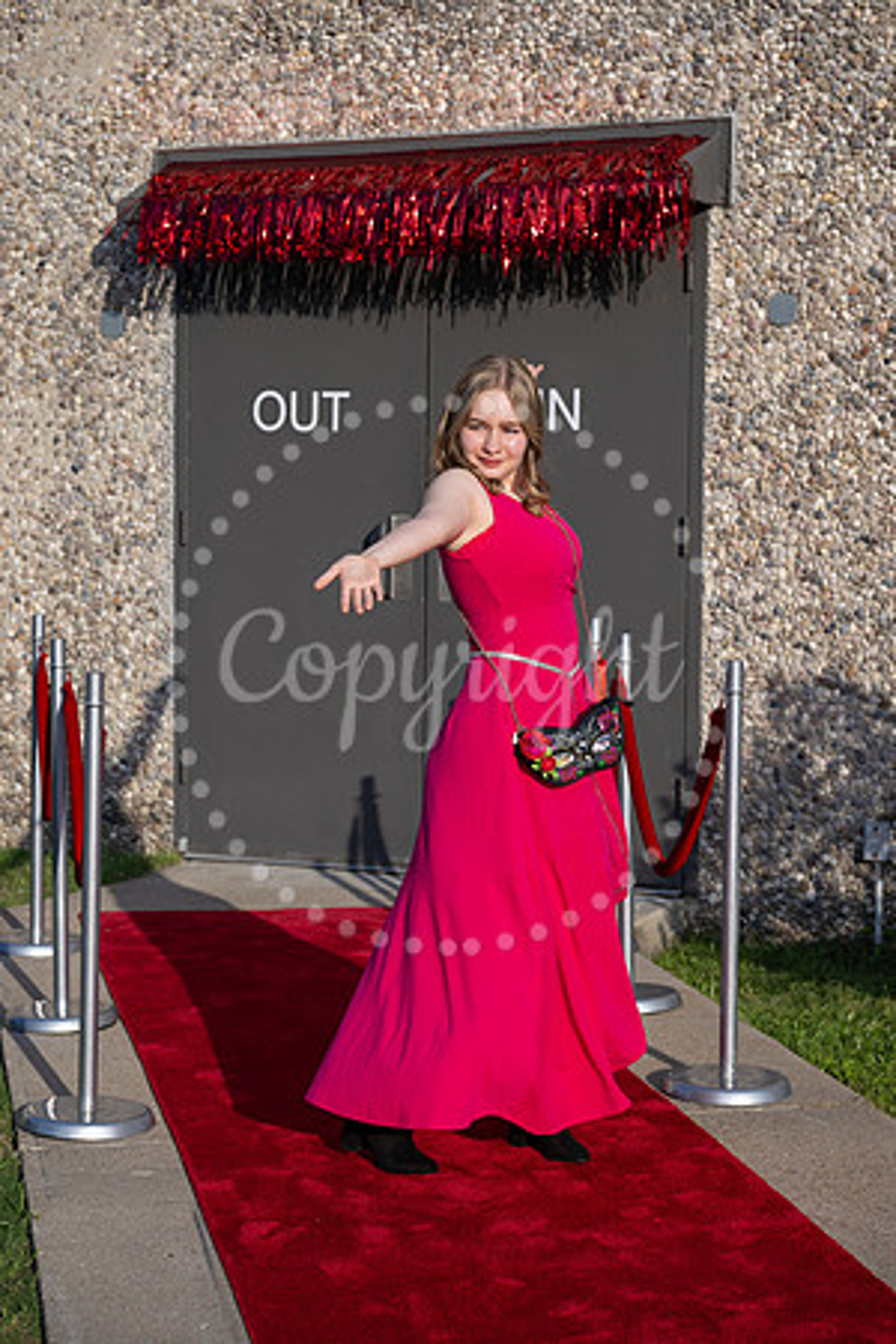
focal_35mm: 68
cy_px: 672
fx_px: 2538
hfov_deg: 20.0
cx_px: 448
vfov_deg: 29.7
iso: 320
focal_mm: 68
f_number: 5
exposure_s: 1/2000
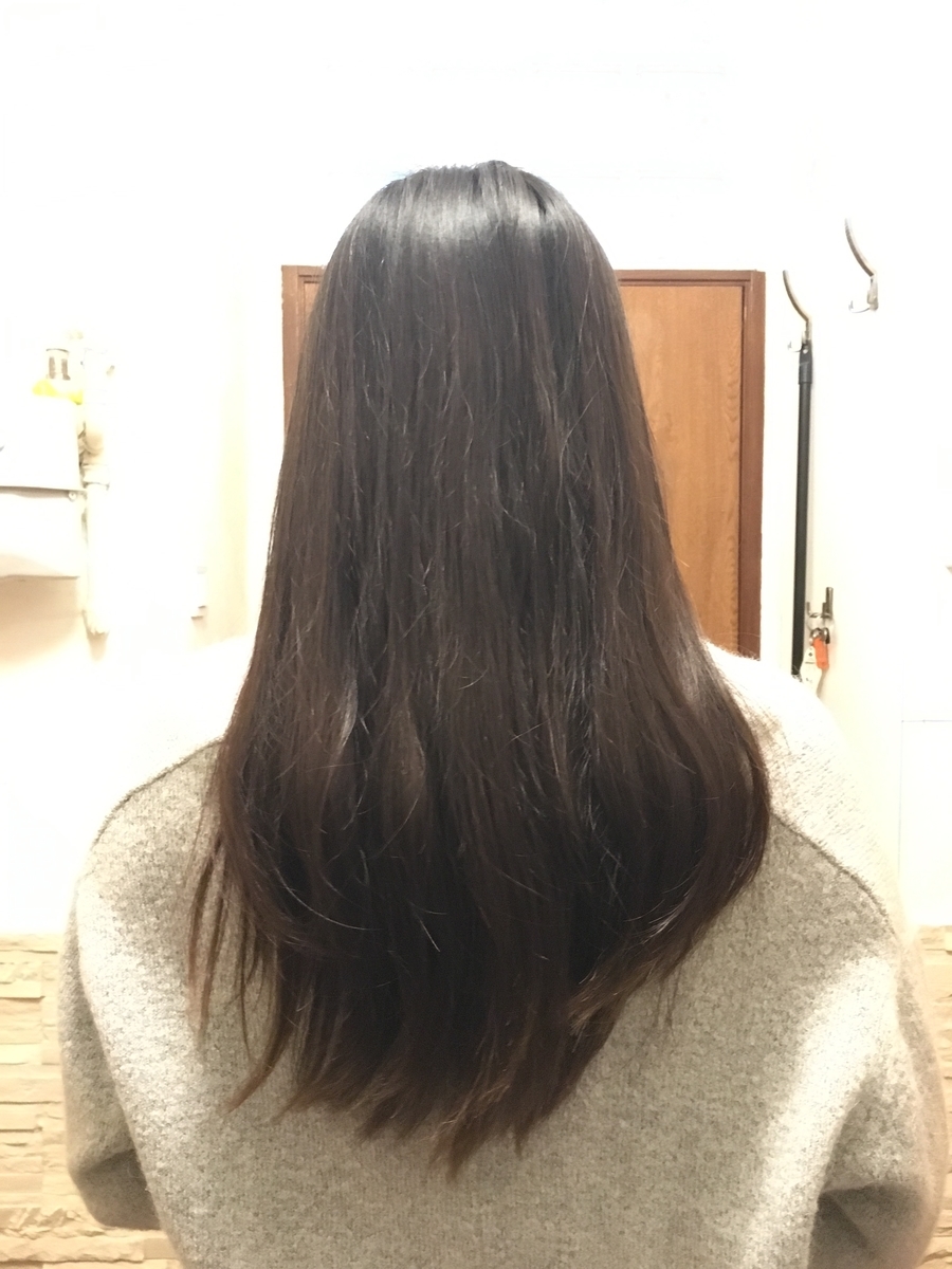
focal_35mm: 29
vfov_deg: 61.7
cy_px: 634
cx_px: 476
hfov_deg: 48.2
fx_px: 1063
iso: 800
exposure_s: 1/17
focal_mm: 4.15
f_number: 2.2
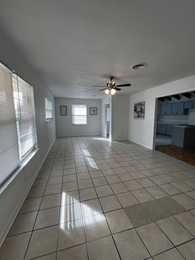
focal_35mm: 14
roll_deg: -0.2
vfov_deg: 102.1
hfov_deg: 85.6
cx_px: 101
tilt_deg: -7.1
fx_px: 105
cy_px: 130
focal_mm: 1.57
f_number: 1.8
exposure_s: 1/120
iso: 80
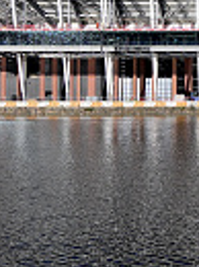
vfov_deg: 28.1
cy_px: 18
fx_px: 508
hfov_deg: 20.0
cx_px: 271
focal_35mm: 66
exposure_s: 1/500
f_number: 8
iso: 100
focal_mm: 15
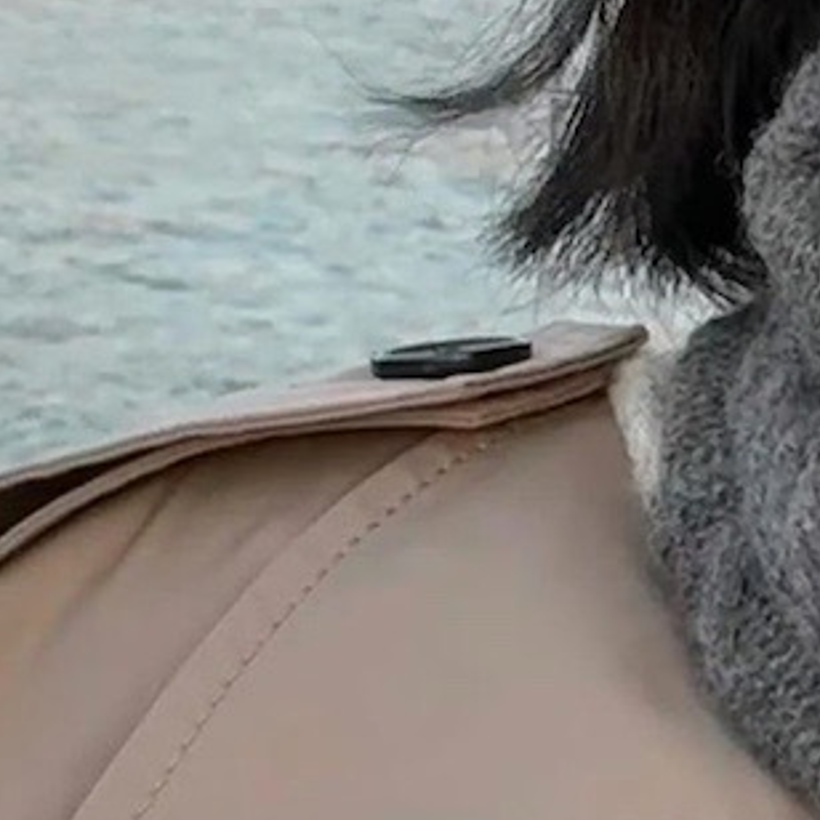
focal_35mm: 124
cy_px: 35
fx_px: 3323
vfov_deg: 13.9
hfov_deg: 13.8
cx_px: 884
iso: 40
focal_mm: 2.69
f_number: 1.9
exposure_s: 1/127
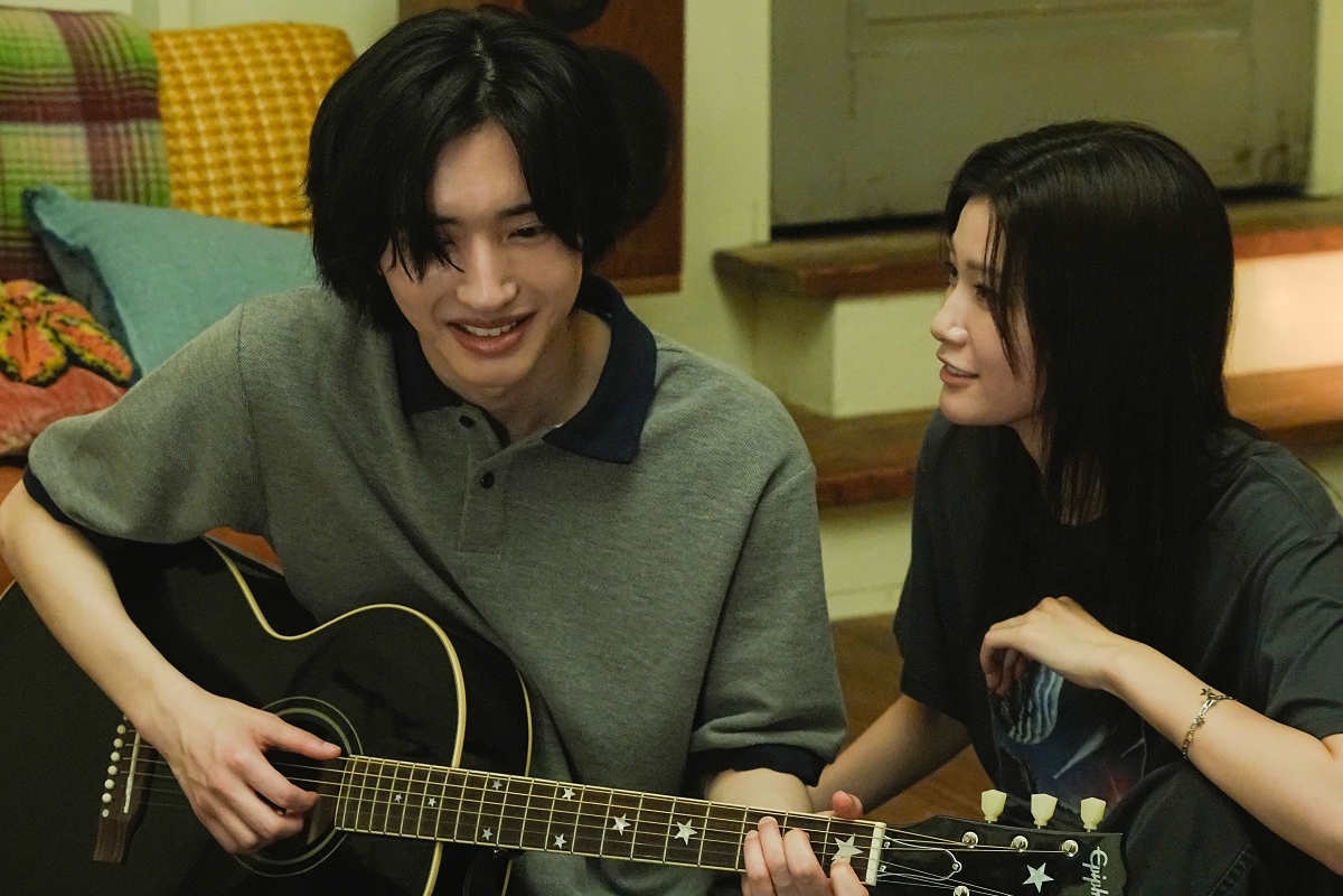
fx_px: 3506
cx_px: 672
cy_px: 448
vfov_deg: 14.6
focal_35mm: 94
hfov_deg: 21.7
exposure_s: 1/50
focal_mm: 94
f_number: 8
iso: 6400
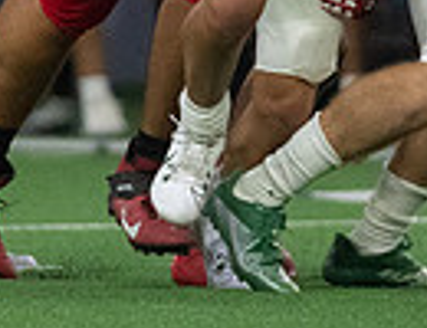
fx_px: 18650
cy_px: -89
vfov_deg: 1.0
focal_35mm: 1498
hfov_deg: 1.3
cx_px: 237
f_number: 3.2
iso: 5000
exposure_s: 1/1250
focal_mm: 200
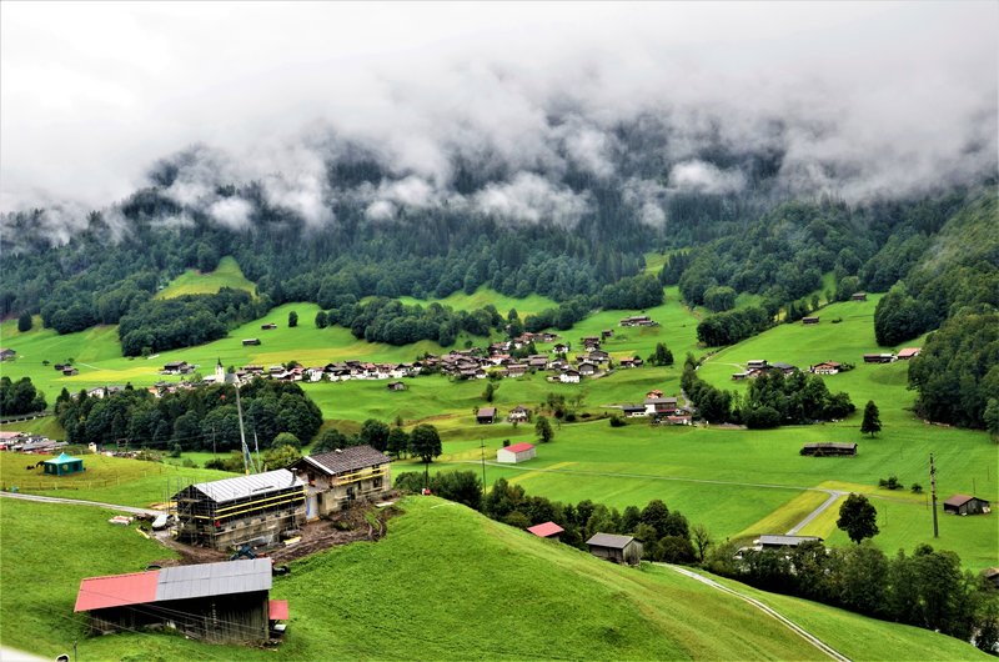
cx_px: 500
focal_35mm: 36
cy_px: 331
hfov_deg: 53.2
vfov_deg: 36.7
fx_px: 997
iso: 320
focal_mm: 24
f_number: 8
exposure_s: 1/50
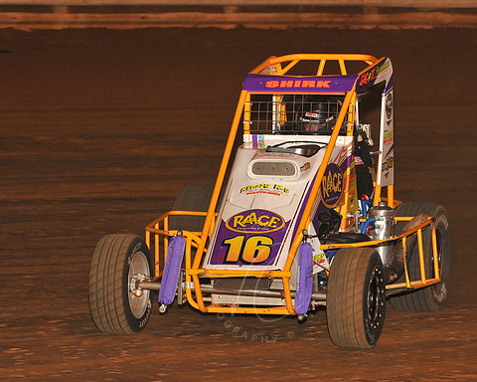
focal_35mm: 153
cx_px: 266
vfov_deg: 10.1
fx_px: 2160
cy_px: 191
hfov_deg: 12.6
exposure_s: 1/320
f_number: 6.3
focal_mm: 135
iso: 1000
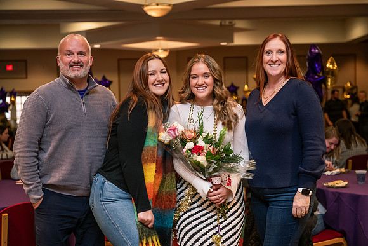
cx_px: 184
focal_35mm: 60
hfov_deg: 33.4
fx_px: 613
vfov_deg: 22.6
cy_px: 123
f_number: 3.5
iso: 1600
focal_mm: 60
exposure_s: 1/200
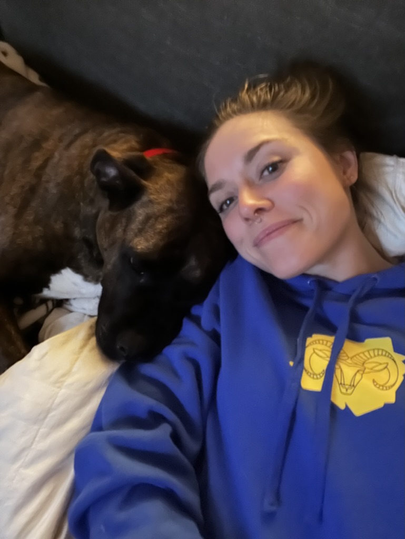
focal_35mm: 23
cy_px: 270
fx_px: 358
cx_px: 202
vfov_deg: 73.9
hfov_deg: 58.9
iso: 2000
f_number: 2.2
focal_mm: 2.71
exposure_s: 1/15
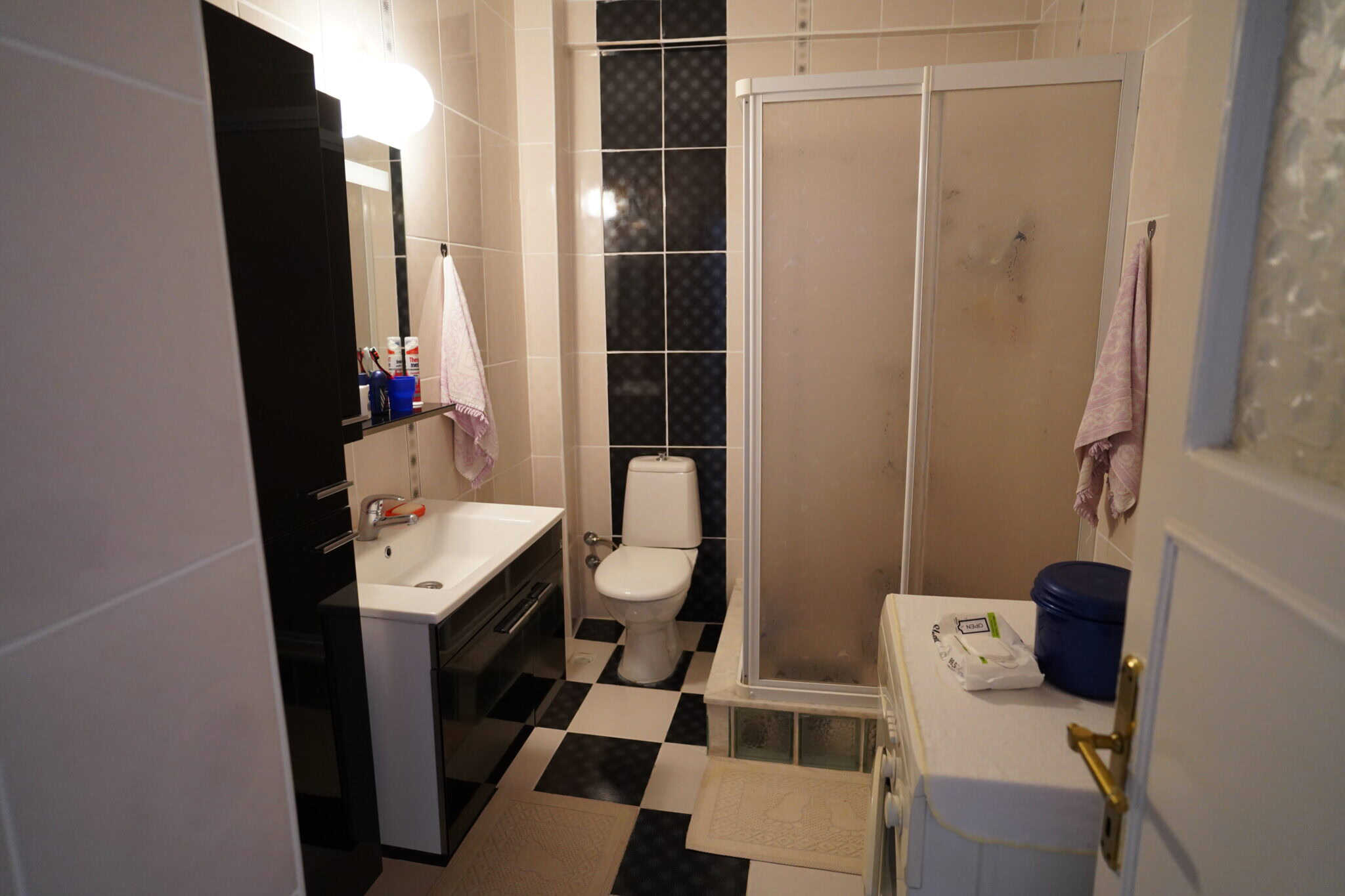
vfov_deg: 61.9
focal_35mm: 20
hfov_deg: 84.0
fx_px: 747
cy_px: 448
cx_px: 672
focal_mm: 20
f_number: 2.8
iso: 3200
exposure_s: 1/160
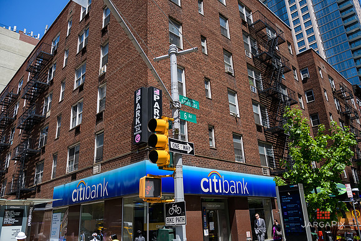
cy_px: 120
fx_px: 281
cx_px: 180
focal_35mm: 28
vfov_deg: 46.4
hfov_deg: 65.5
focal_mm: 28
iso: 200
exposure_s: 1/2000
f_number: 4
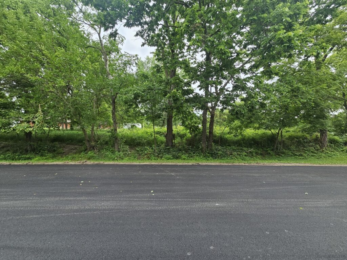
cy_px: 130
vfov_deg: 89.9
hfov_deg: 106.2
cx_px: 174
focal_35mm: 13
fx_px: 130
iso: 50
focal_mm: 2.2
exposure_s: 1/291
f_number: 2.2
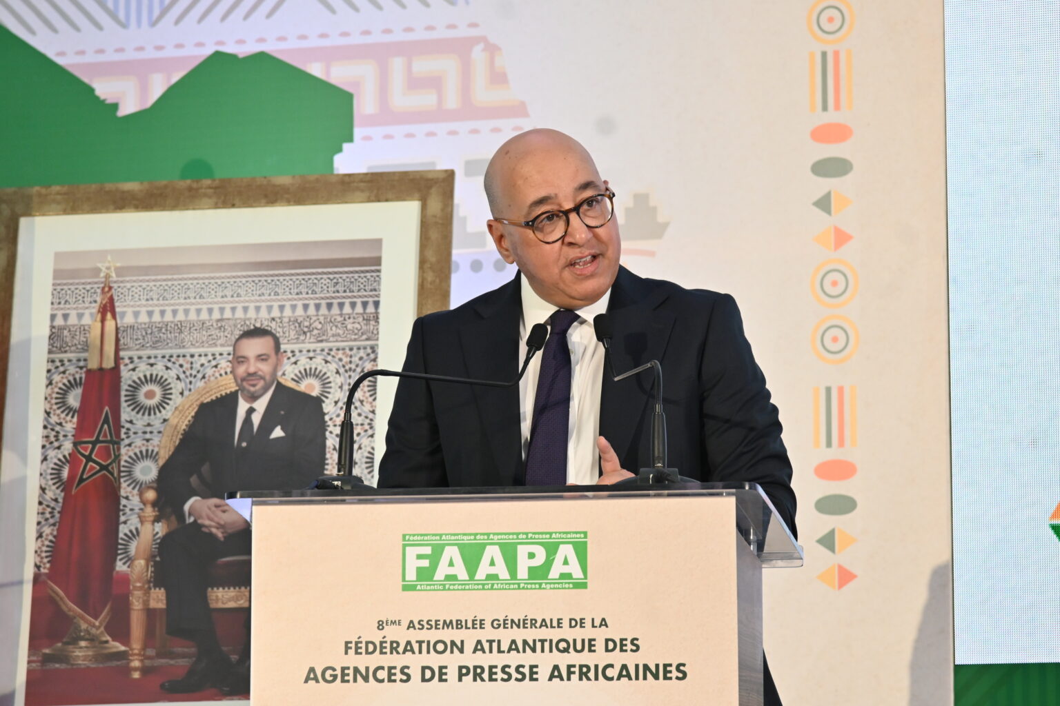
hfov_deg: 12.2
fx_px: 4946
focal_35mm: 168
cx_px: 530
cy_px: 353
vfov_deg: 8.2
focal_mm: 112
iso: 1000
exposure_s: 1/125
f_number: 5.6
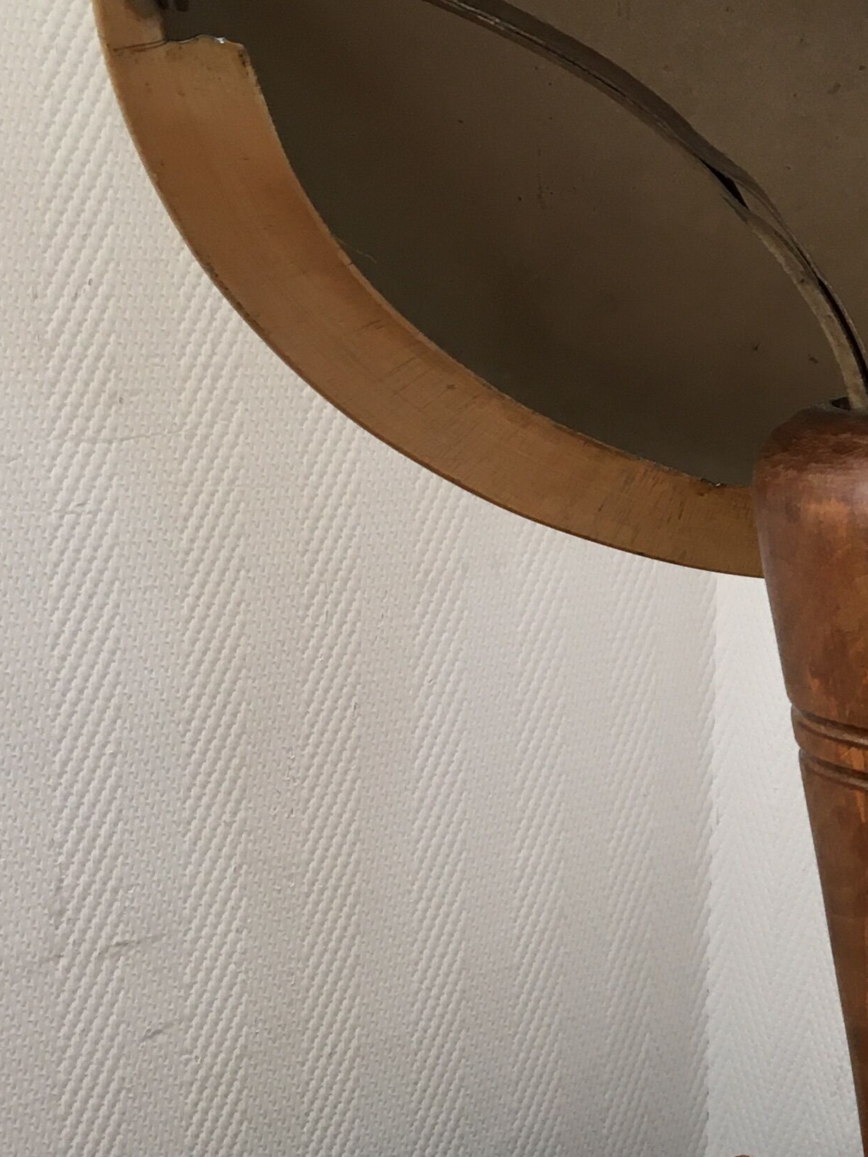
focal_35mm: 71
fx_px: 2374
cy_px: 551
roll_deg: -1.4
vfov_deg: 27.4
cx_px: 1032
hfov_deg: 19.5
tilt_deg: -8.0
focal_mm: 4.15
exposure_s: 1/33
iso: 32
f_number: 2.2
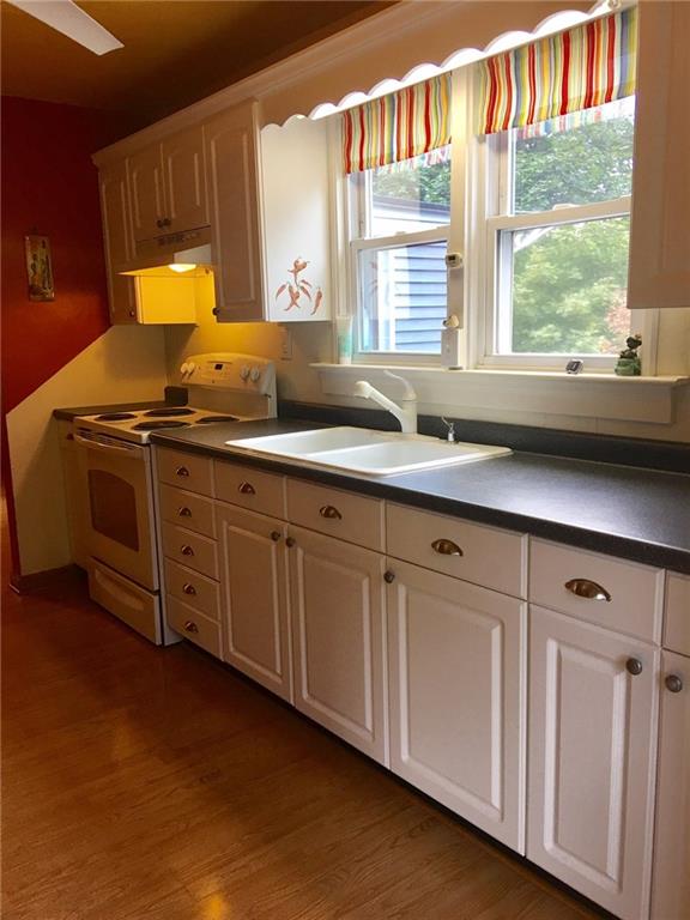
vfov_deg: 61.7
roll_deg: +2.2
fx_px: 771
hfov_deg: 48.2
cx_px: 345
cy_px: 460
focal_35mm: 29
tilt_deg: -8.7
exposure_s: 1/30
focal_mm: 4.15
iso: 25
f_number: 2.2
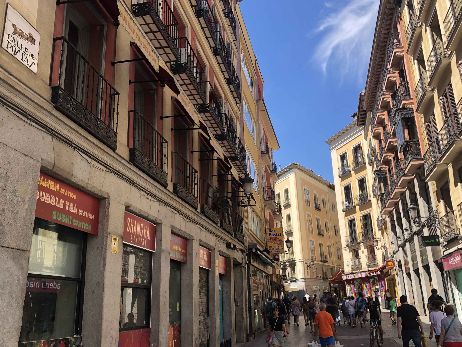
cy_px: 183
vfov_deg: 45.4
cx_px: 240
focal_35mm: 31
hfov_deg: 58.3
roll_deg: +1.6
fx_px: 414
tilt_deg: +17.1
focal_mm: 3.99
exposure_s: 1/813
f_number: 1.8
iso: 20
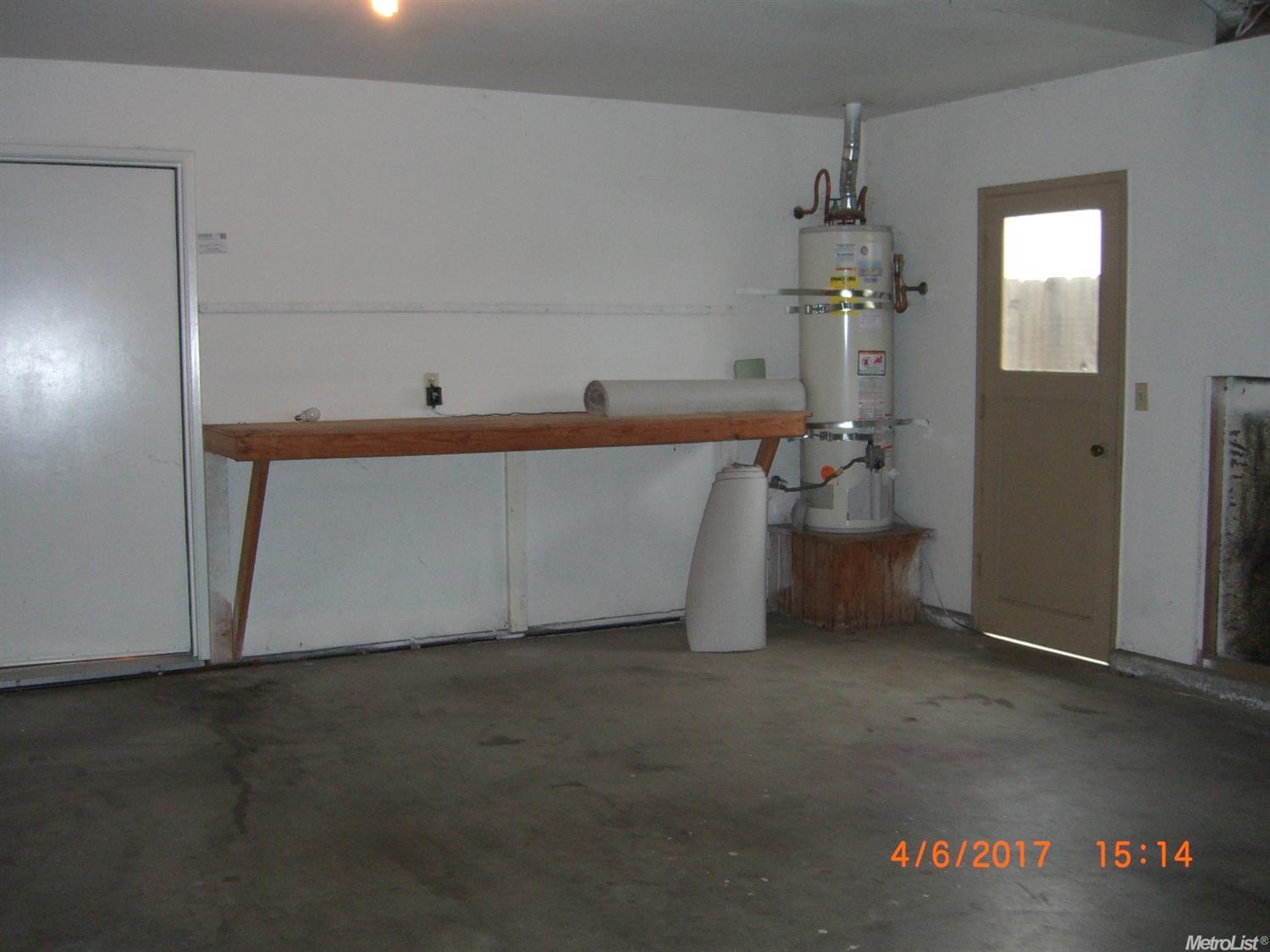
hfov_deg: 49.0
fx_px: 1394
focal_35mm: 38
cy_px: 476
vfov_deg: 37.7
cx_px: 635
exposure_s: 1/60
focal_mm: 7.9
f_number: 2.8
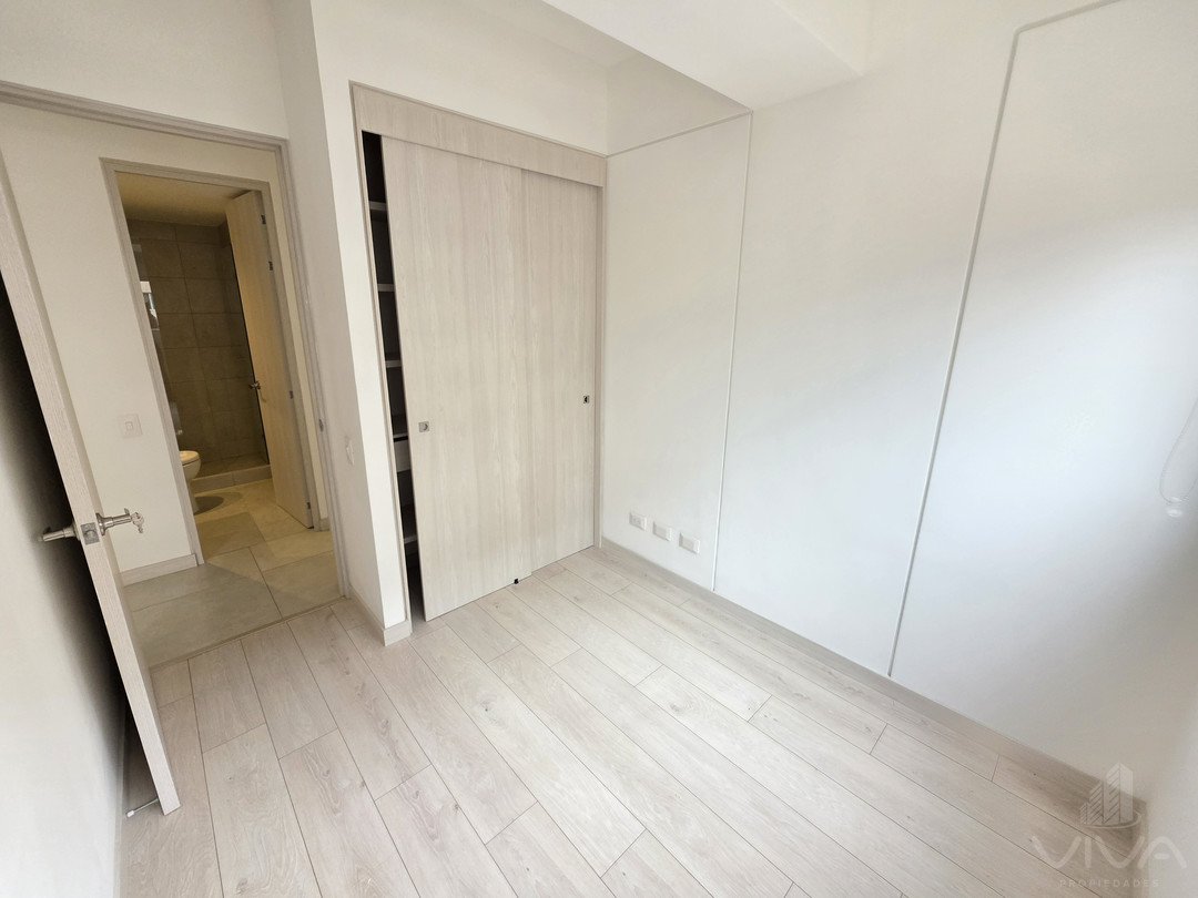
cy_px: 449
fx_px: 450
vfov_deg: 89.9
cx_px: 599
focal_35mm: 13
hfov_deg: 106.2
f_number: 1.9
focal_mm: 2.2
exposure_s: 1/359
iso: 320
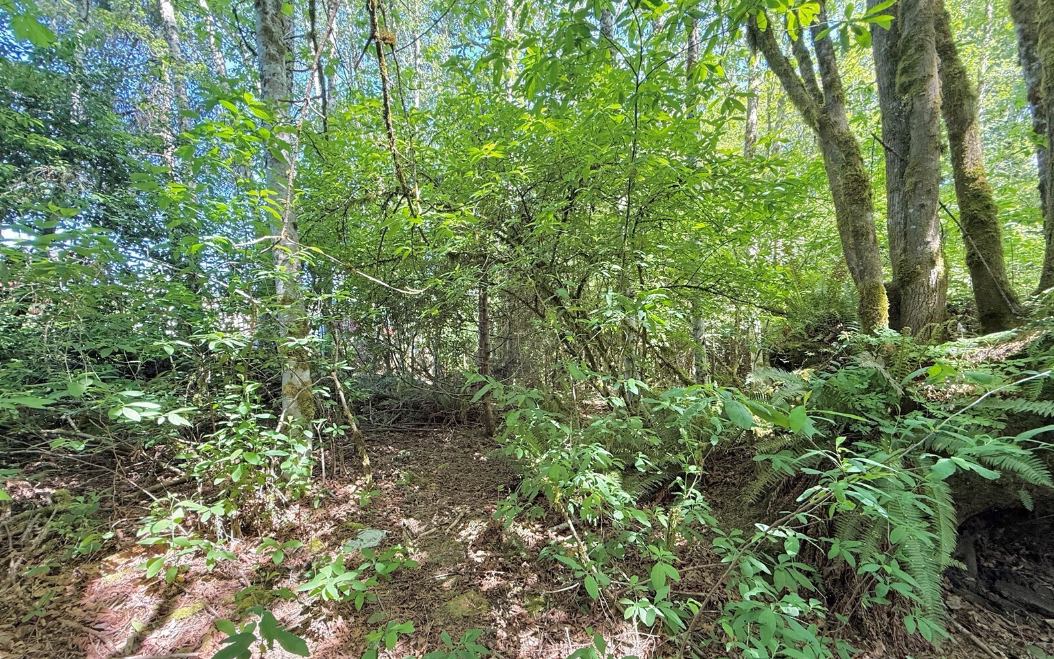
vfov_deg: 74.7
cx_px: 525
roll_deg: +0.8
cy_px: 350
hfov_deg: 101.5
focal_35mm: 15
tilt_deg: -0.2
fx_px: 431
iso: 200
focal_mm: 2.22
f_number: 2.2
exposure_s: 1/99
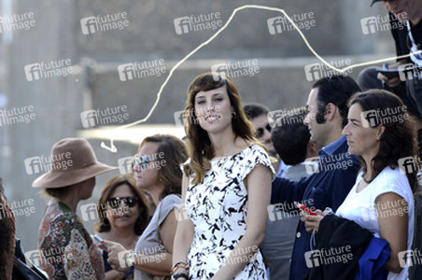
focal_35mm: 300
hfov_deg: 6.9
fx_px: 3512
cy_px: 140
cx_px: 211
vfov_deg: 4.6
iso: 320
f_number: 5
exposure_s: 1/500
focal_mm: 200
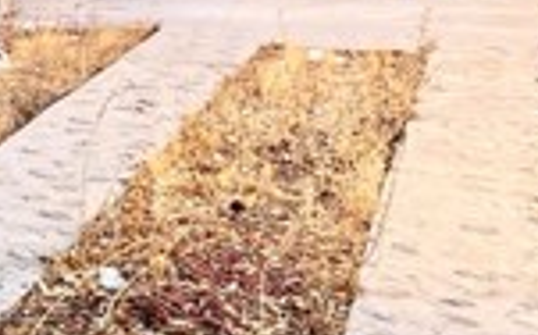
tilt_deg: -8.1
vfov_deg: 11.1
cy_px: 61
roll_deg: -0.4
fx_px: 1714
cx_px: -463
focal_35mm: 117
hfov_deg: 15.2
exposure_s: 1/331
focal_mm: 4.25
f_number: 1.8
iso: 32
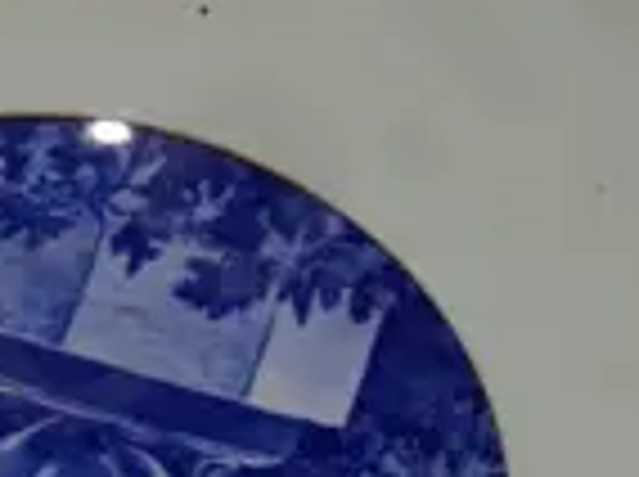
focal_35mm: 521
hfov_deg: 3.7
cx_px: -1094
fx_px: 9601
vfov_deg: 2.8
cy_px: 1190
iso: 200
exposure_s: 1/80
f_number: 5.5
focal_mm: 36
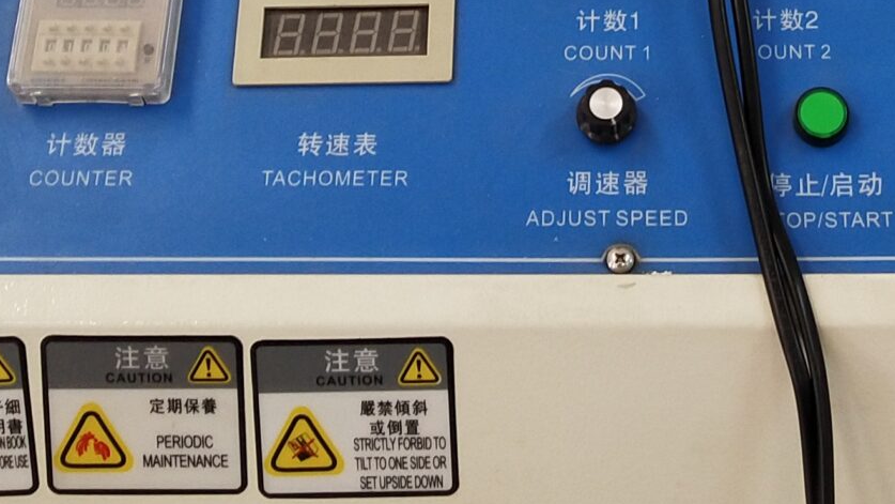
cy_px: -383
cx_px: 624
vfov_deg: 11.3
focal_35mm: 100
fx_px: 2373
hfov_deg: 21.2
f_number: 1.8
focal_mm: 3.95
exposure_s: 1/50
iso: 224
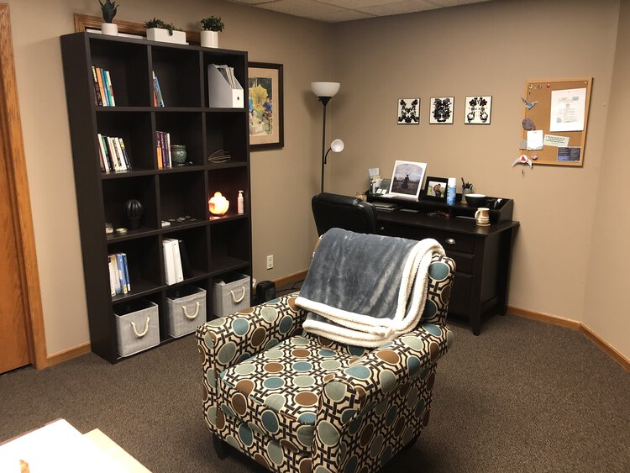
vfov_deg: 49.8
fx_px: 510
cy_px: 236
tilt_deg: -13.6
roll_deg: +0.8
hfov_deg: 63.4
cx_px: 315
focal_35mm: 28
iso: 64
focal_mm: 3.99
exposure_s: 1/15
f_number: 1.8
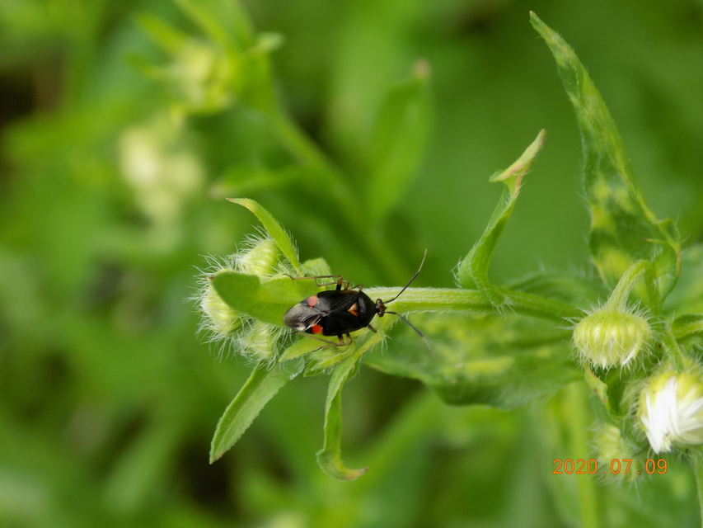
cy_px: 264
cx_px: 352
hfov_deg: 16.7
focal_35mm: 118
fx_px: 2397
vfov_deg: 12.6
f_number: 4.8
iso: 80
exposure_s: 1/80
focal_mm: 20.9
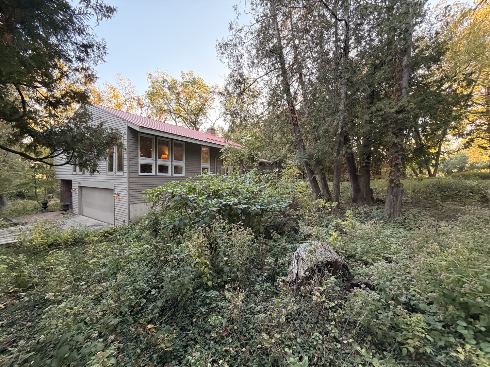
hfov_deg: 102.1
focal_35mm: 14
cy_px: 184
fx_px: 198
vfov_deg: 85.7
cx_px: 245
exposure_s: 1/121
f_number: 2.2
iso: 250
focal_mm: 2.22
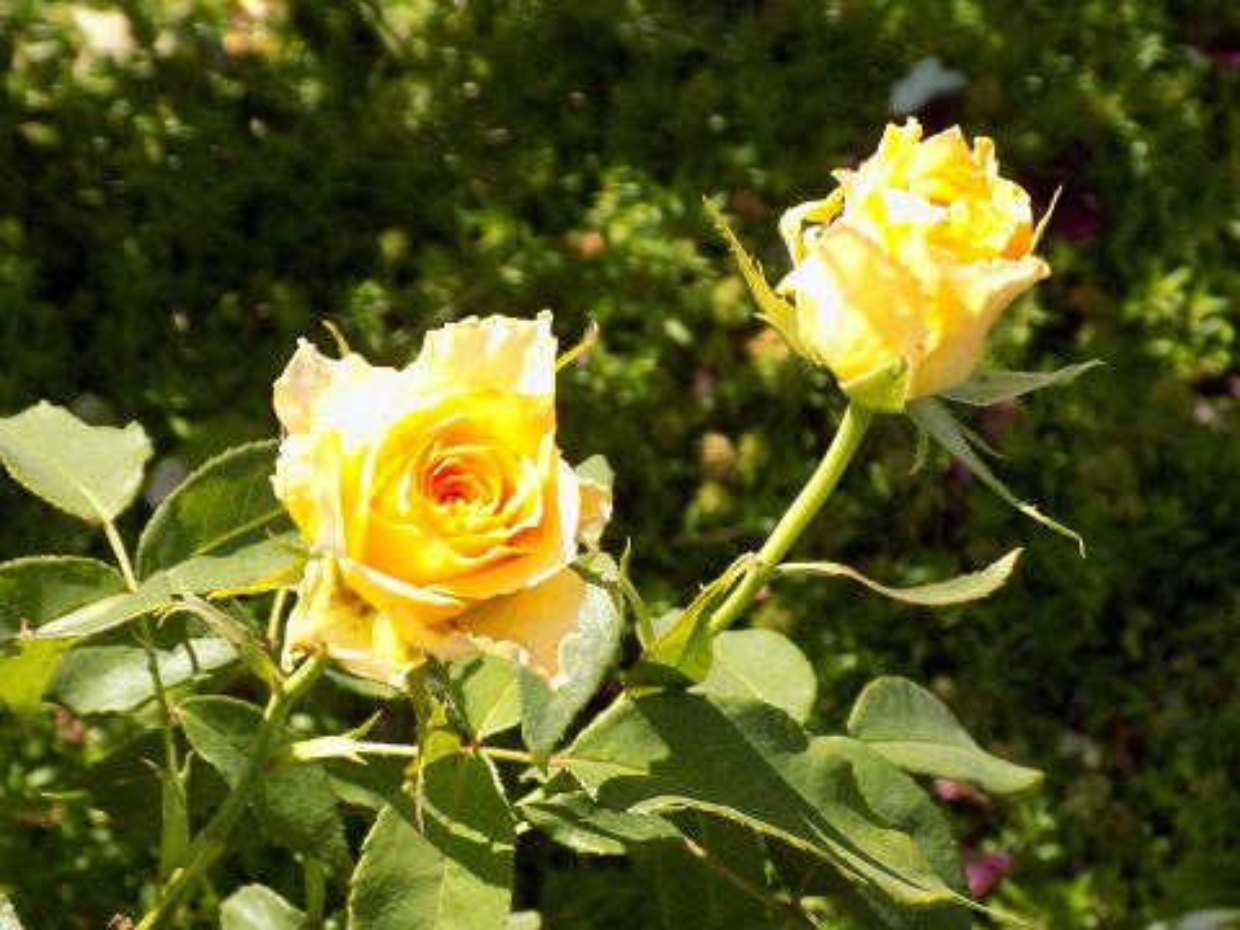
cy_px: 465
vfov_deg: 15.2
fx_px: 3475
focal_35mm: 97
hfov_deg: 20.2
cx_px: 620
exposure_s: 1/200
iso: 80
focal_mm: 17.2
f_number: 4.6
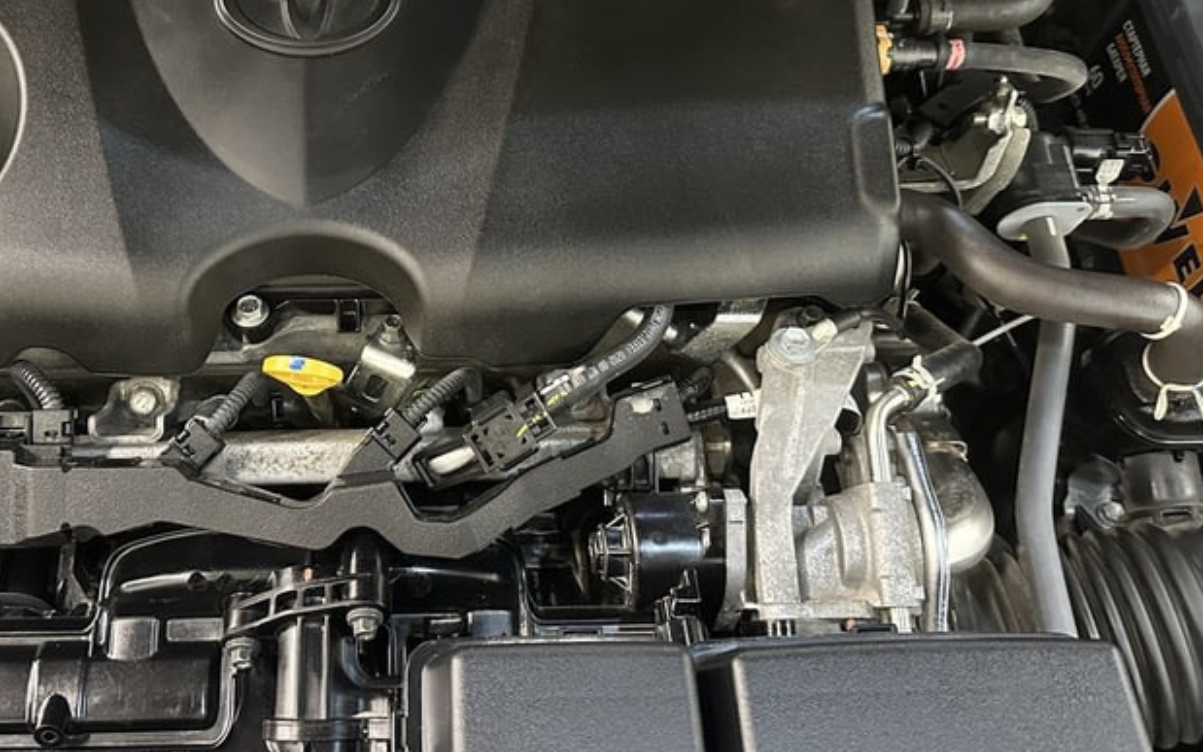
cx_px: 433
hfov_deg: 52.0
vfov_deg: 34.2
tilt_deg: -59.2
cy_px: 256
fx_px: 1213
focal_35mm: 37
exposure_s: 1/33
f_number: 1.78
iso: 1000
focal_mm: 6.86
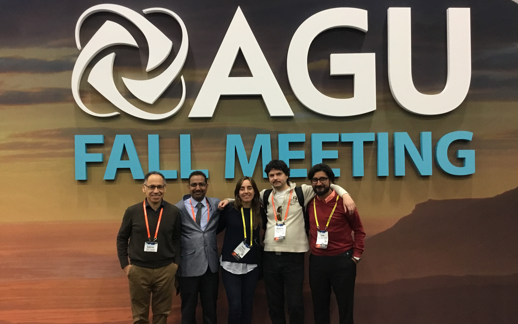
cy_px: 183
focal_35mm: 33
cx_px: 259
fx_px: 466
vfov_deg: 38.3
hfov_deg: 58.1
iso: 200
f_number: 2.4
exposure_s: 1/17
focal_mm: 3.3
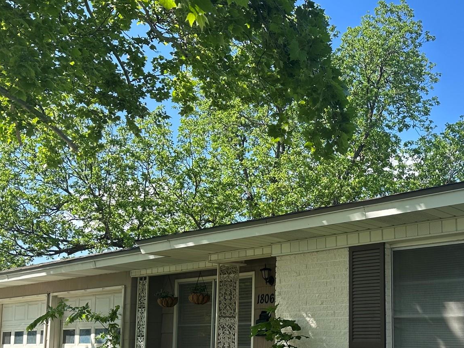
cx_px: 363
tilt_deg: +6.1
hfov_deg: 42.2
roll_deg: +0.6
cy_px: 257
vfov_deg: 33.0
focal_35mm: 43
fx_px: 576
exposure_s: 1/1587
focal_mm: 6.86
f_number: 1.78
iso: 80
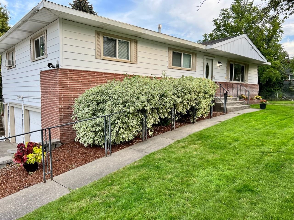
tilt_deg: -4.7
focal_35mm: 26
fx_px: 221
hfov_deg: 67.3
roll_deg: -0.5
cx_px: 147
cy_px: 110
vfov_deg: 53.0
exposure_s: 1/476
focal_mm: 5.7
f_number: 1.5
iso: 50
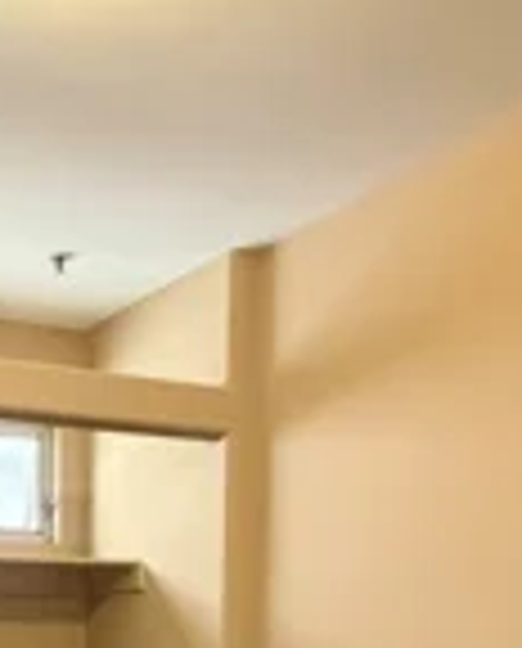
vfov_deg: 30.2
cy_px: 774
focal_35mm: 53
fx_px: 1019
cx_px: 32
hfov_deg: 27.5
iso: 800
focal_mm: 2.22
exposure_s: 1/60
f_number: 2.2
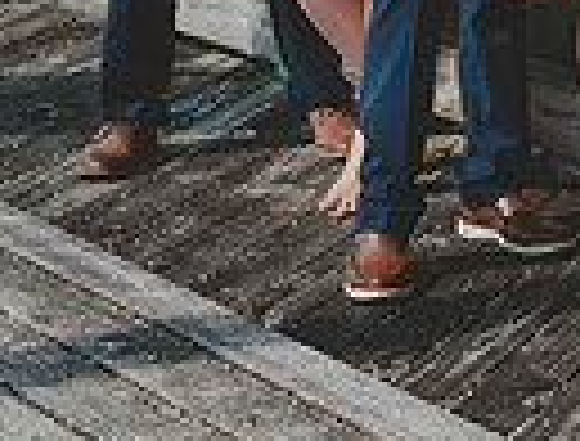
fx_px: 3434
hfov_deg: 9.2
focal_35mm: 204
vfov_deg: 7.3
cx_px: 1096
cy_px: -150
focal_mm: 35
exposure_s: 1/320
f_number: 6.3
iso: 100
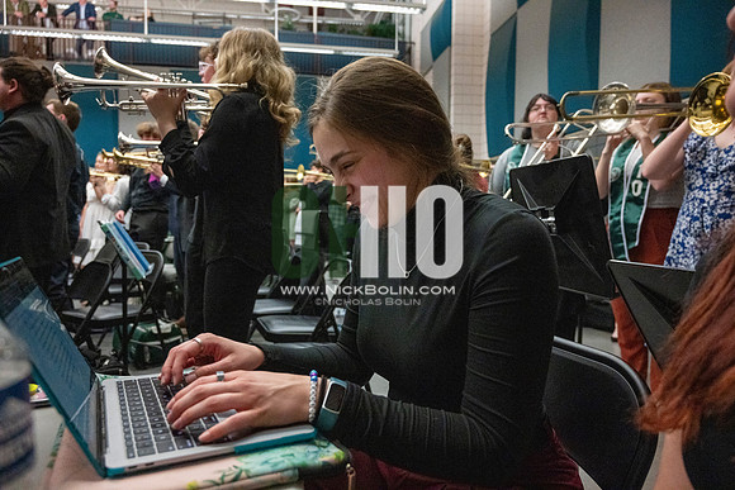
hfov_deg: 73.7
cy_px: 245
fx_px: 490
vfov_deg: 53.2
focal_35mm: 24
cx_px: 368
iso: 10000
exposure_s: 1/500
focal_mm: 24
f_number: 4
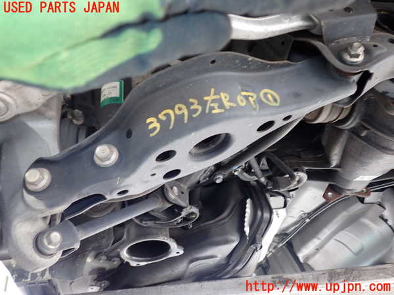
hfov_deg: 60.0
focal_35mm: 30
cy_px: 148
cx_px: 197
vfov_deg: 46.8
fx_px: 341
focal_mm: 5.4
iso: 200
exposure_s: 1/40
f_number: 2.3
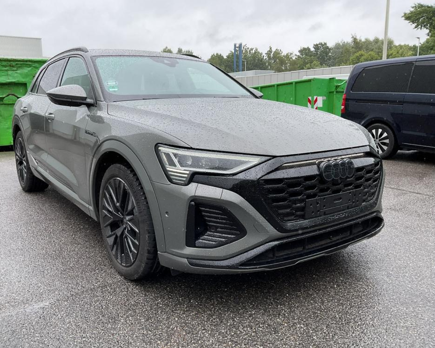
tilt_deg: -10.1
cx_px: 201
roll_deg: -1.3
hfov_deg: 57.1
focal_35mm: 31
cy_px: 178
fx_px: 399
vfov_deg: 47.1
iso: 16
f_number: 1.8
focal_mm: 3
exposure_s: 1/422
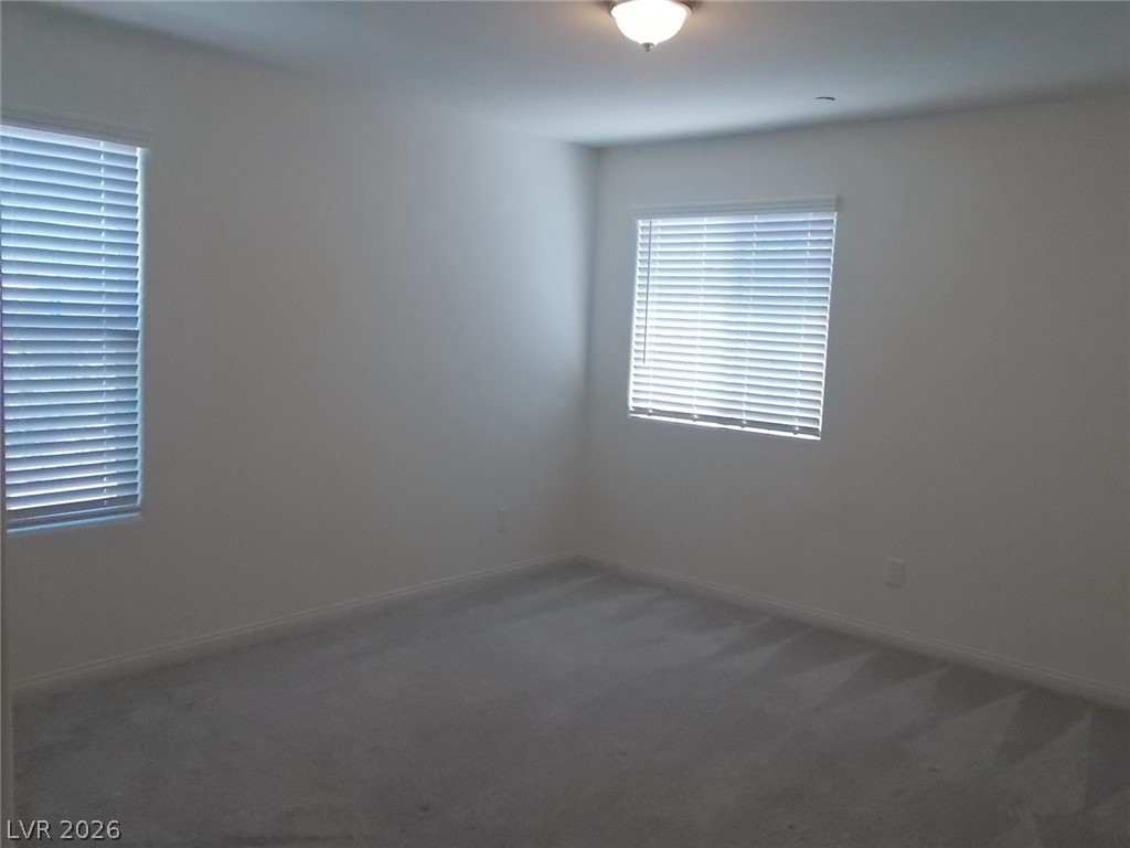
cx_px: 565
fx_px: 979
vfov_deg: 46.8
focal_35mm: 30
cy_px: 424
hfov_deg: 60.0
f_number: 3.4
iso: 400
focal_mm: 5.3
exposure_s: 1/250
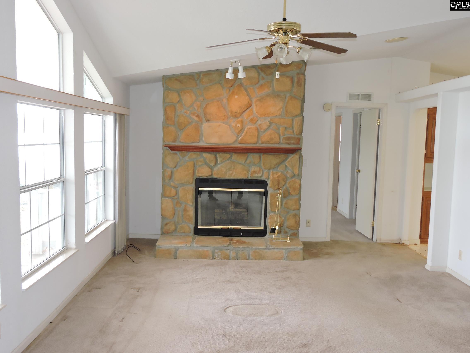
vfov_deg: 42.9
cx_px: 235
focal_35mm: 33
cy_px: 176
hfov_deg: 55.4
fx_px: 448
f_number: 3.6
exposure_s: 1/40
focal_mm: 5.9
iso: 220
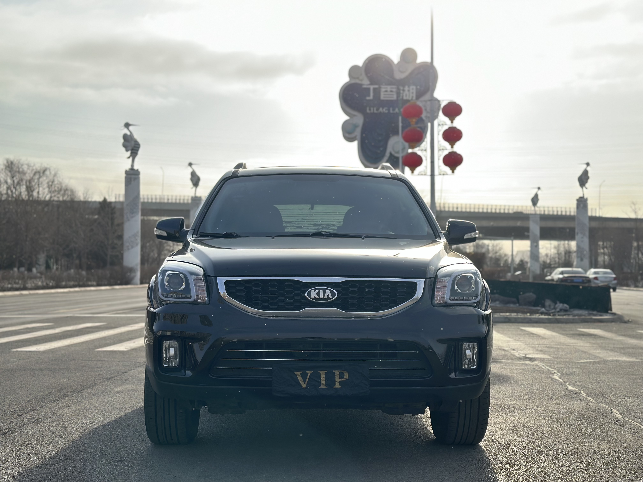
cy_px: 241
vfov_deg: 30.3
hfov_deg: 39.7
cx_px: 322
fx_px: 892
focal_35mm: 48
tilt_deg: +1.3
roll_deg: -0.4
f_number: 1.78
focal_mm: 6.86
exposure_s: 1/1953
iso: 100
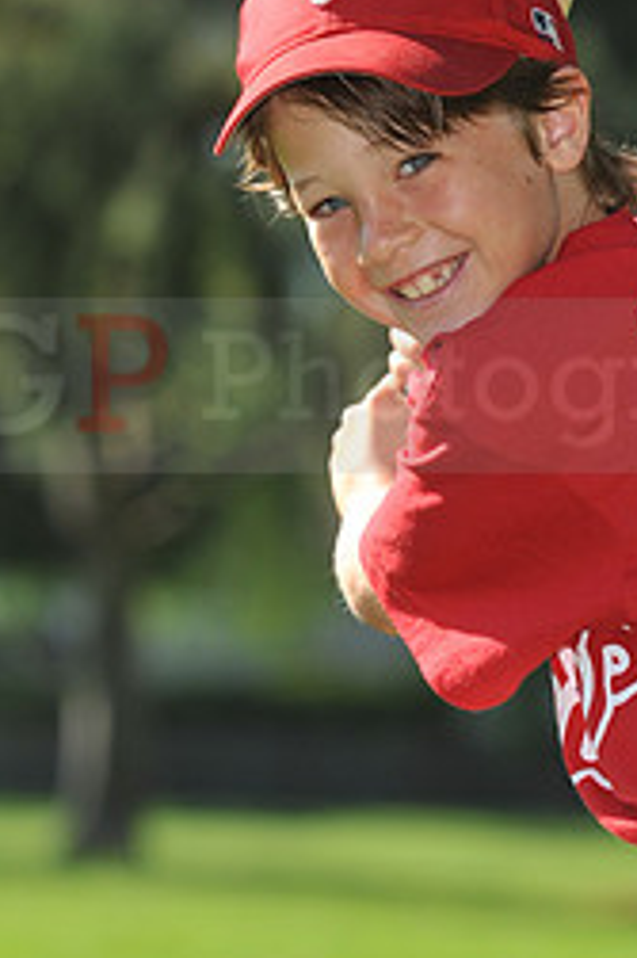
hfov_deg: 4.1
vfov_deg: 6.2
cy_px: 351
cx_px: 481
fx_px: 8903
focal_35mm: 335
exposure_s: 1/500
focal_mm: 145
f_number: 5.6
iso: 200
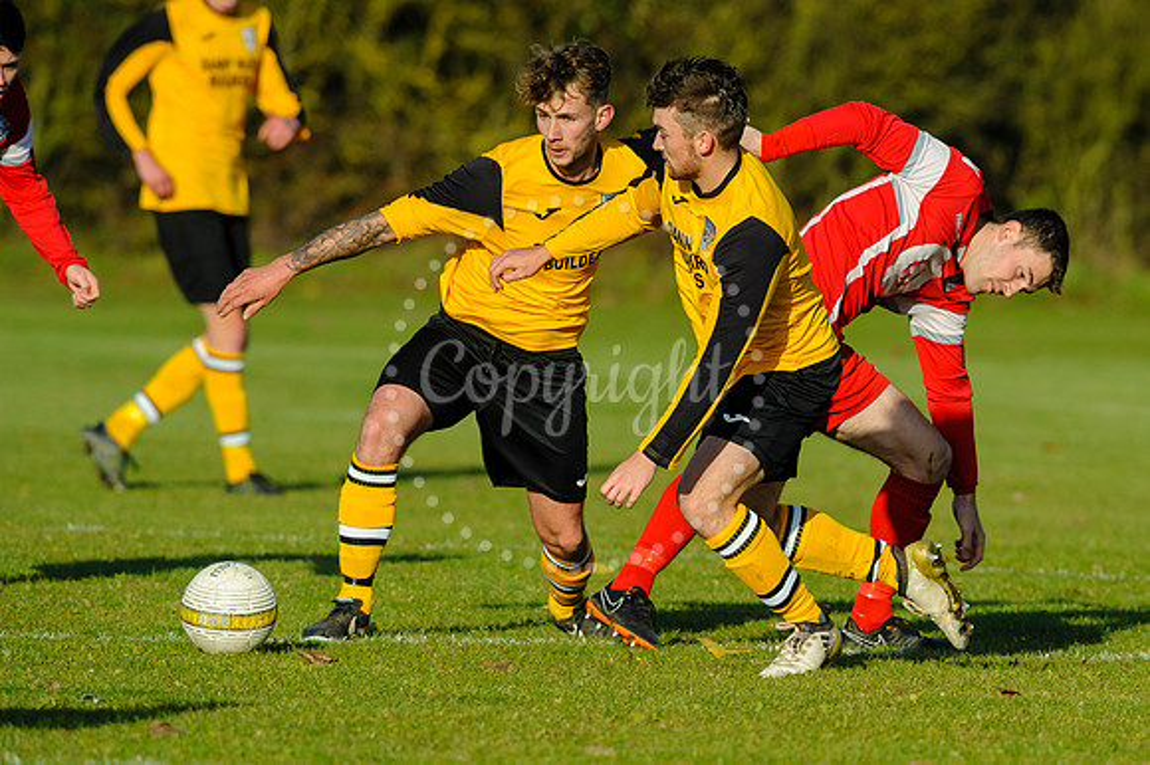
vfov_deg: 1.9
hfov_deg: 2.9
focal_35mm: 710
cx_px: 816
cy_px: 382
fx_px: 22662
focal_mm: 500
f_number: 6.7
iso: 640
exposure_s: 1/2000
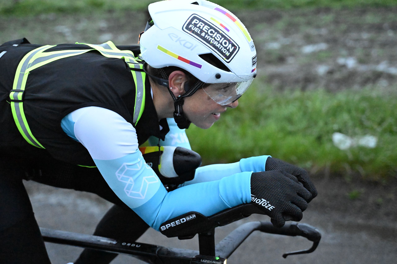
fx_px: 584
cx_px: 198
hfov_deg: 37.5
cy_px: 132
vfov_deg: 25.5
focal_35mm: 53
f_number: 2.8
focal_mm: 53
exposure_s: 1/2000
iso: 25600
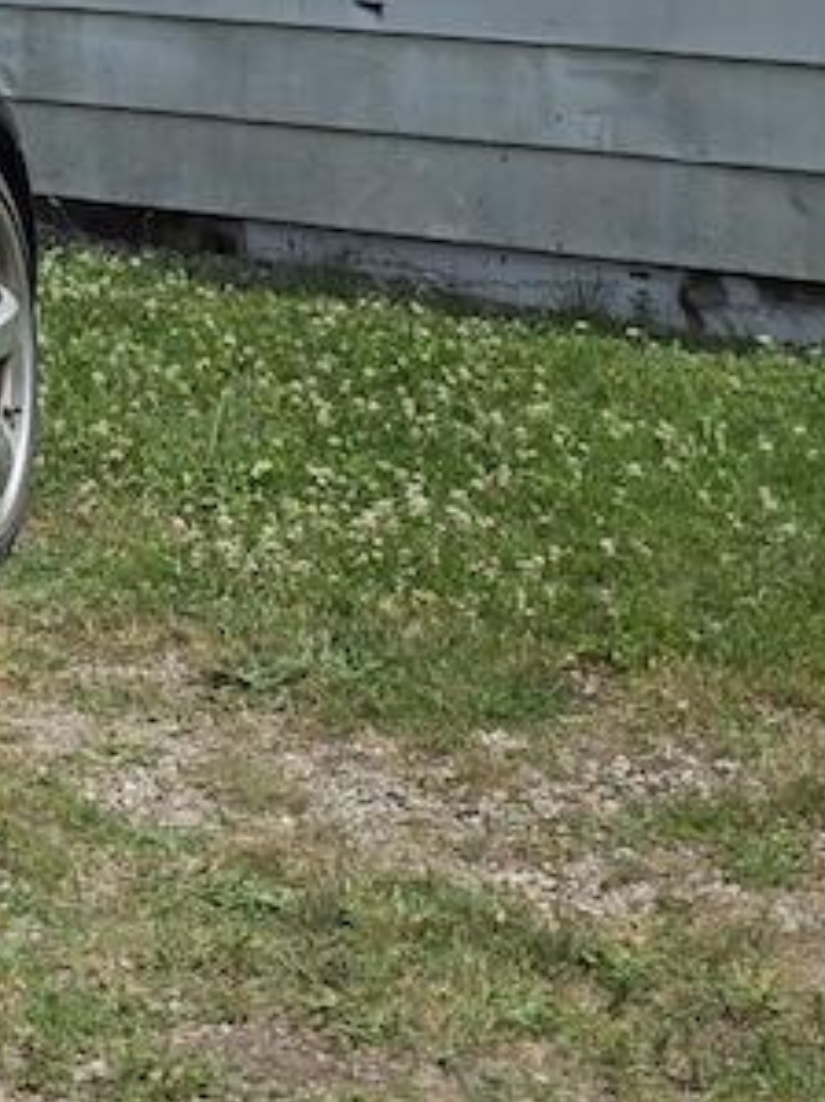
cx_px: -608
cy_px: -487
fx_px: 3911
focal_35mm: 123
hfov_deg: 11.3
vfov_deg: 15.0
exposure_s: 1/7944
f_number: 1.7
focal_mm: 6.25
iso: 80
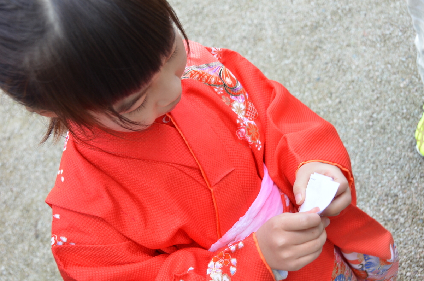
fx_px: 511
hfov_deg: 45.0
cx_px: 212
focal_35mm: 44
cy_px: 140
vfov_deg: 30.7
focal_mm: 29
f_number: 6.3
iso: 500
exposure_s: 1/60
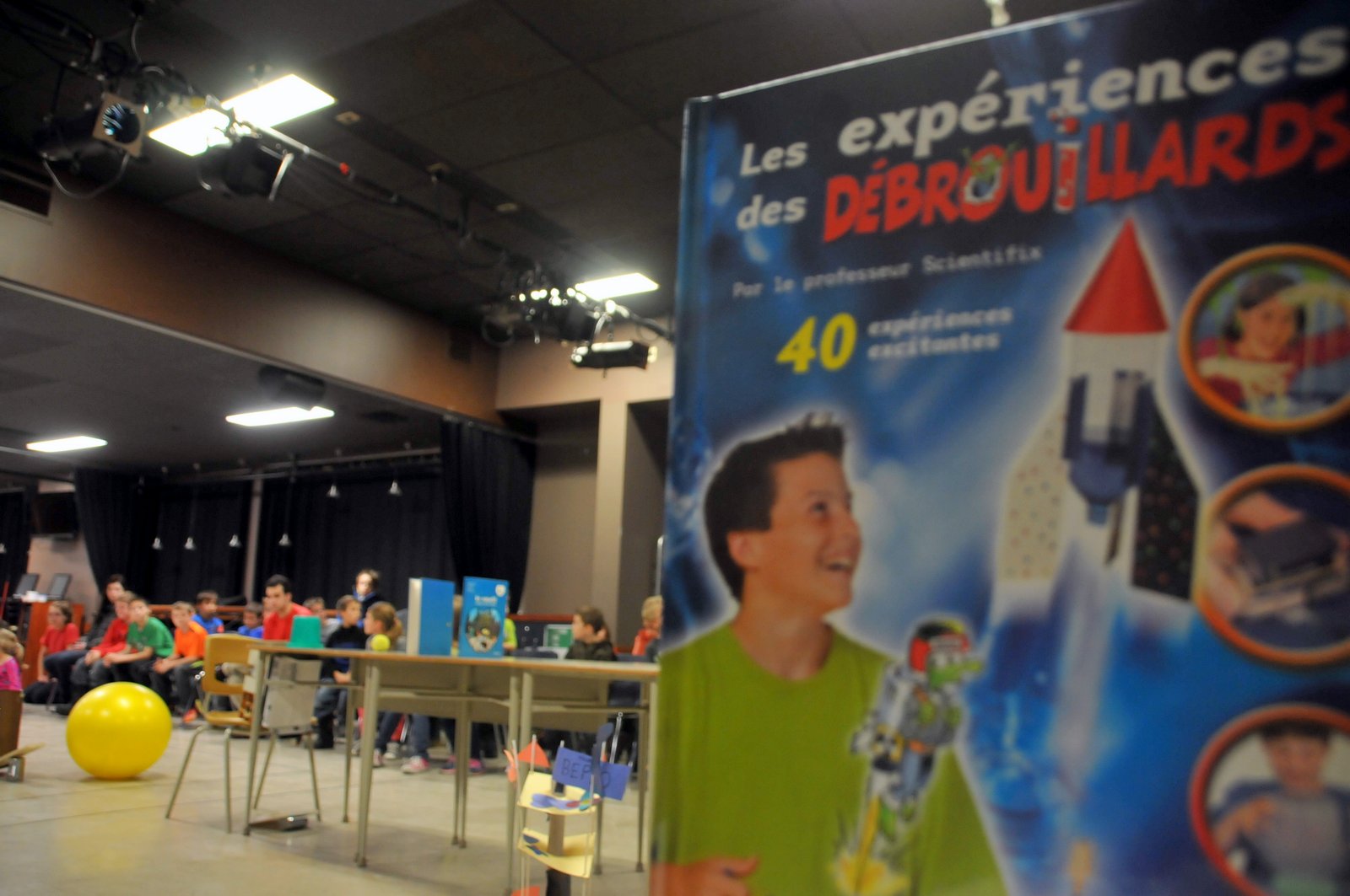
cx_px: 675
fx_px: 1011
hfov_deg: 67.4
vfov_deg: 47.8
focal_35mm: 27
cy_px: 448
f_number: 3.5
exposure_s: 1/20
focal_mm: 18
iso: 800
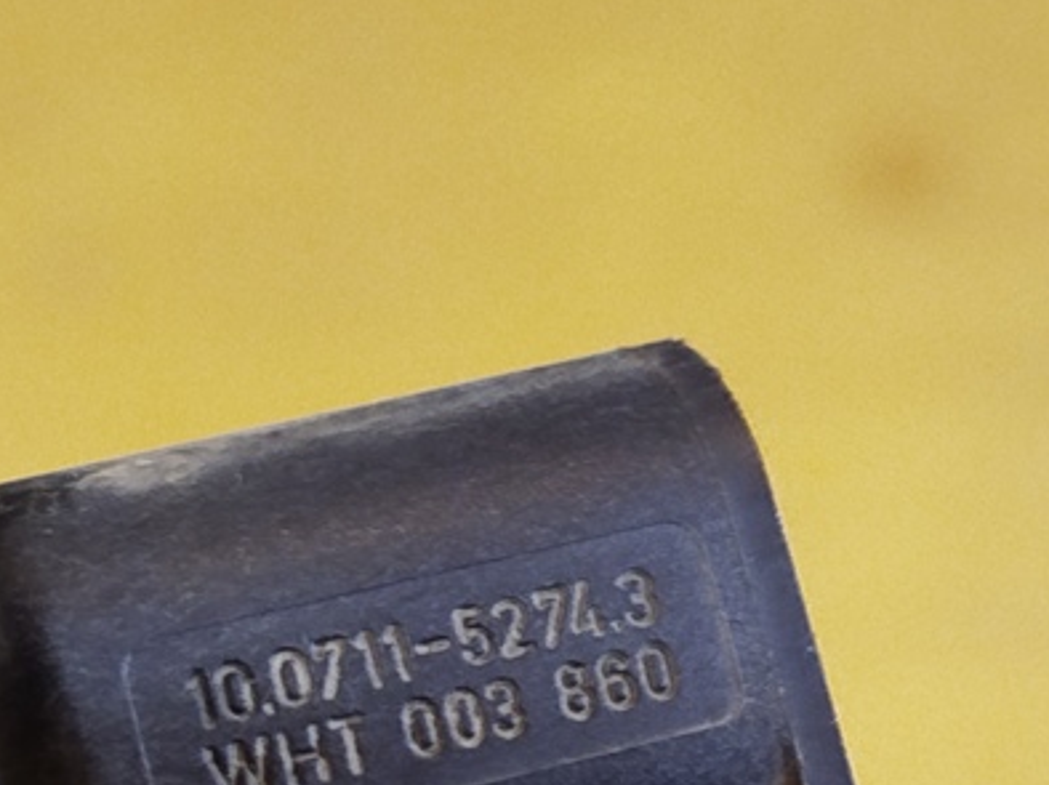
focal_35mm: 117
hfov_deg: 16.8
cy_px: 546
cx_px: 485
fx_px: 3543
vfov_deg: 12.6
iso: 640
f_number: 1.7
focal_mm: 5.31
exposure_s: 1/25
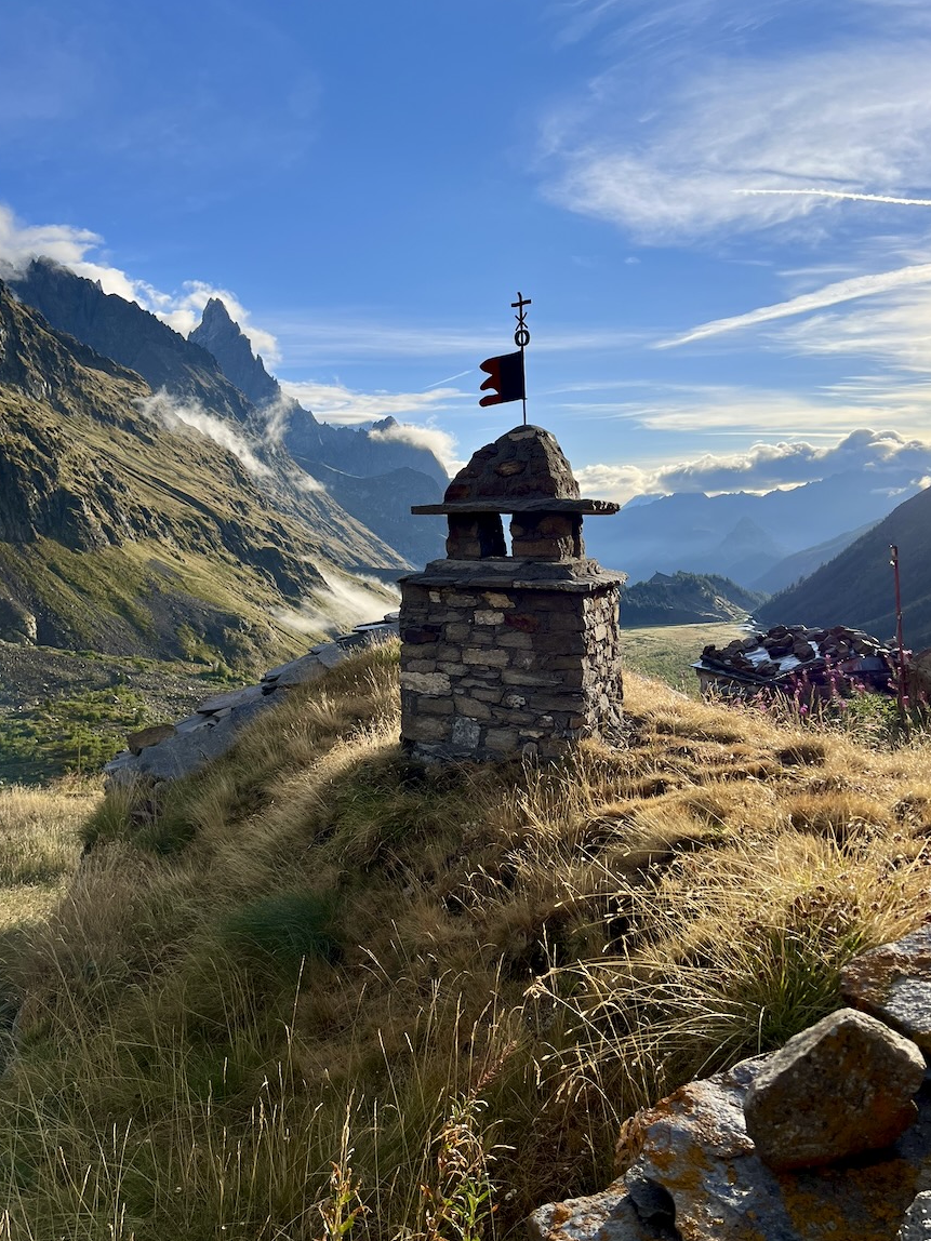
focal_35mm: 29
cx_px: 486
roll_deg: +1.6
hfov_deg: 48.2
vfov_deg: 61.5
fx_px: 1040
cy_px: 560
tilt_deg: -1.2
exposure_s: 1/5076
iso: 50
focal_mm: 5.7
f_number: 1.5
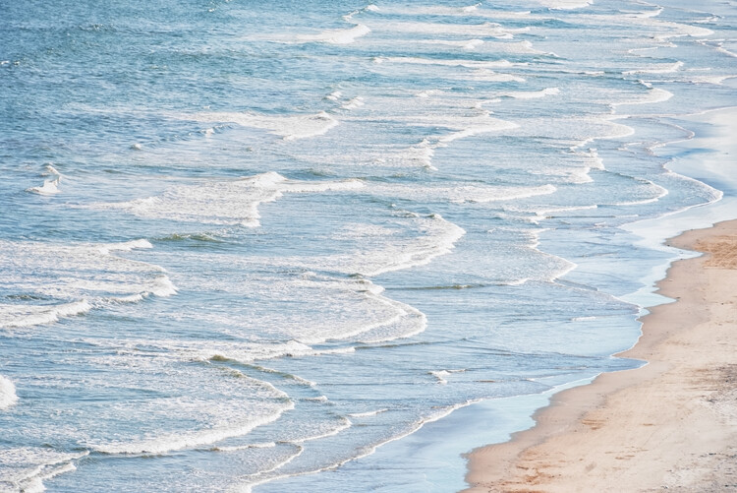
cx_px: 368
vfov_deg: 6.0
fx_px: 4711
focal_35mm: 230
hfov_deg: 8.9
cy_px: 246
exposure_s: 1/200
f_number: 7.1
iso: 64
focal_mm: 230
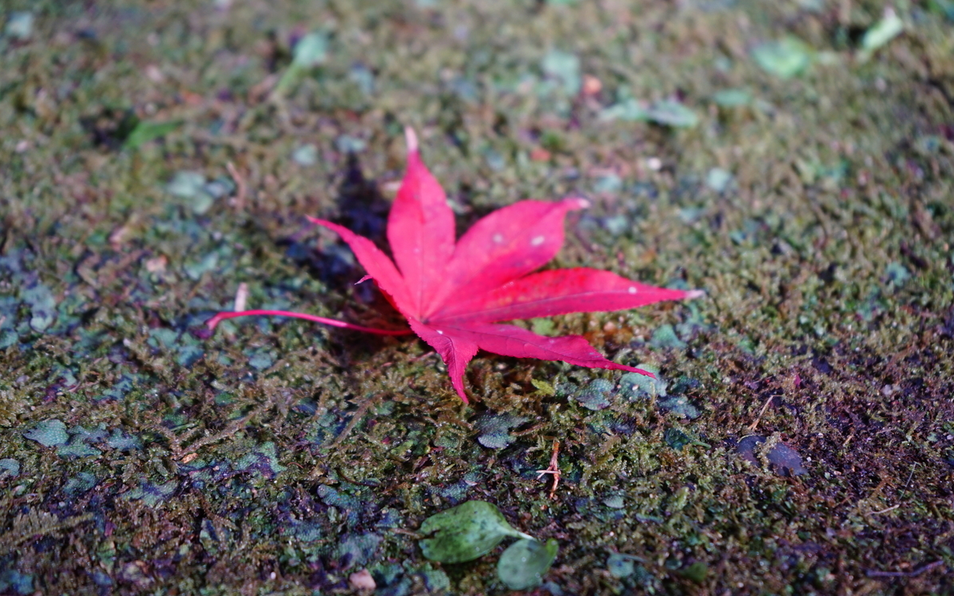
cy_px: 290
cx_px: 474
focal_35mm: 72
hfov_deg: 28.6
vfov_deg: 18.1
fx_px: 1872
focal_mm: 70
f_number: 5.6
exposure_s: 1/80
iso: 400
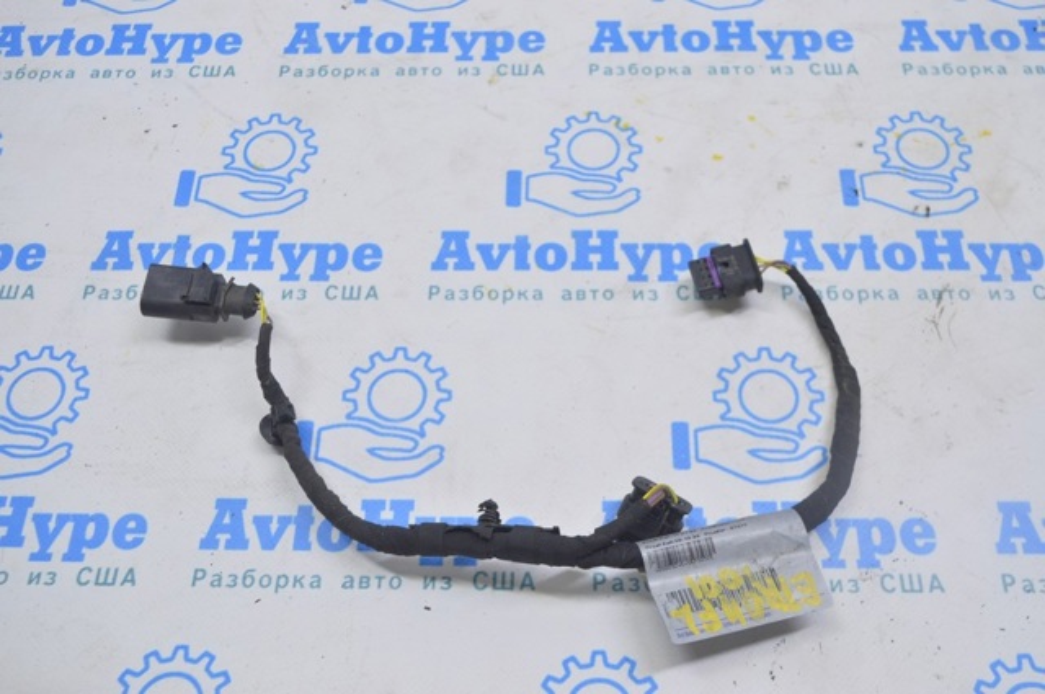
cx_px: 522
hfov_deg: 53.2
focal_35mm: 36
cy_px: 347
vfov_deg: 36.8
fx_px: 1044
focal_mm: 24
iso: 400
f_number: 5.6
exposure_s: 1/25
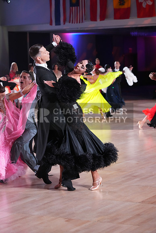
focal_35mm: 105
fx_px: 682
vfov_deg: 19.5
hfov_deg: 13.0
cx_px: 78
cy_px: 116
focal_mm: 105
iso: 4000
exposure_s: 1/250
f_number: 4.5
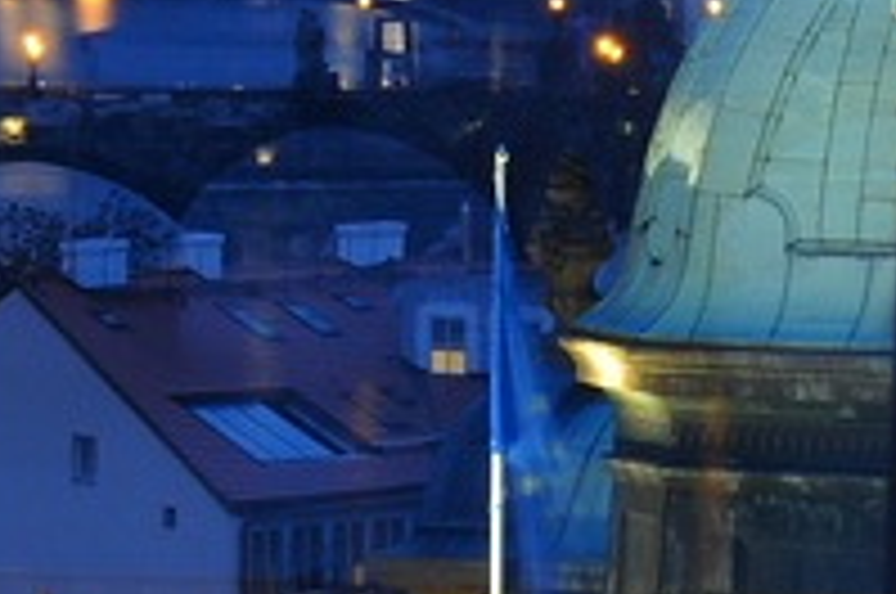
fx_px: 14611
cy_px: -9
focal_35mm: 588
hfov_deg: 3.5
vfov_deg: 2.3
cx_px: 910
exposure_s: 30
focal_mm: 78
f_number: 22
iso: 200
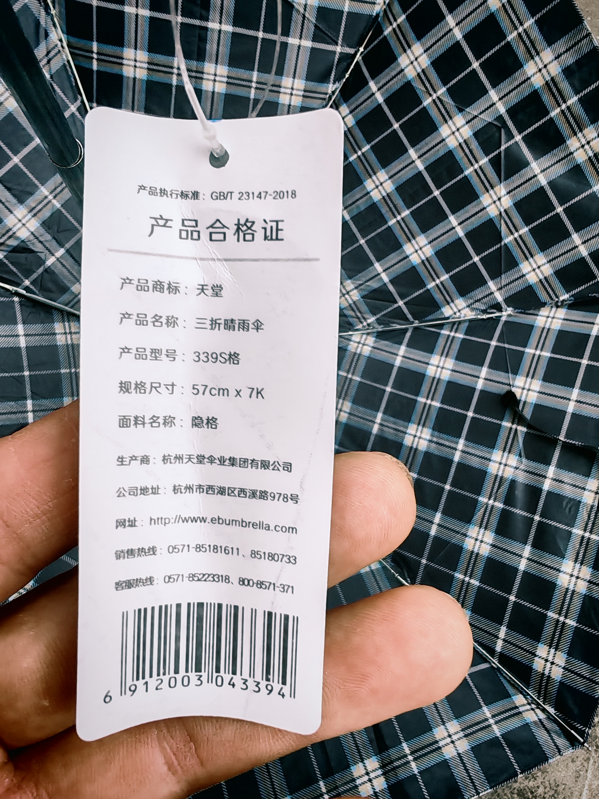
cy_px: 400
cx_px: 300
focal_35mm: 27
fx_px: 623
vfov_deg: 65.3
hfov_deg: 51.4
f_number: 2.2
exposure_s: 1/100
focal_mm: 1.96
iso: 52
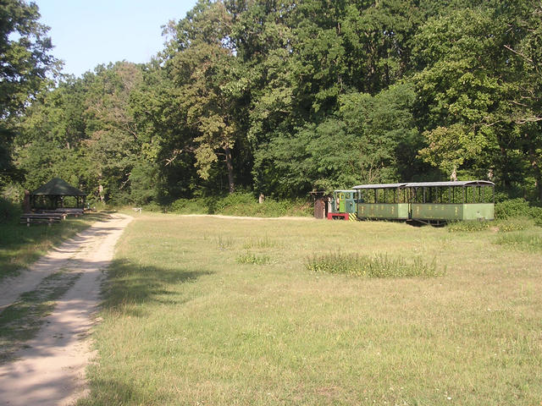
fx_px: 939
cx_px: 271
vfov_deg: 24.4
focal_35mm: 60
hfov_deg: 32.2
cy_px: 203
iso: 100
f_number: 3.4
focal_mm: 9.1
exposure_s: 1/289
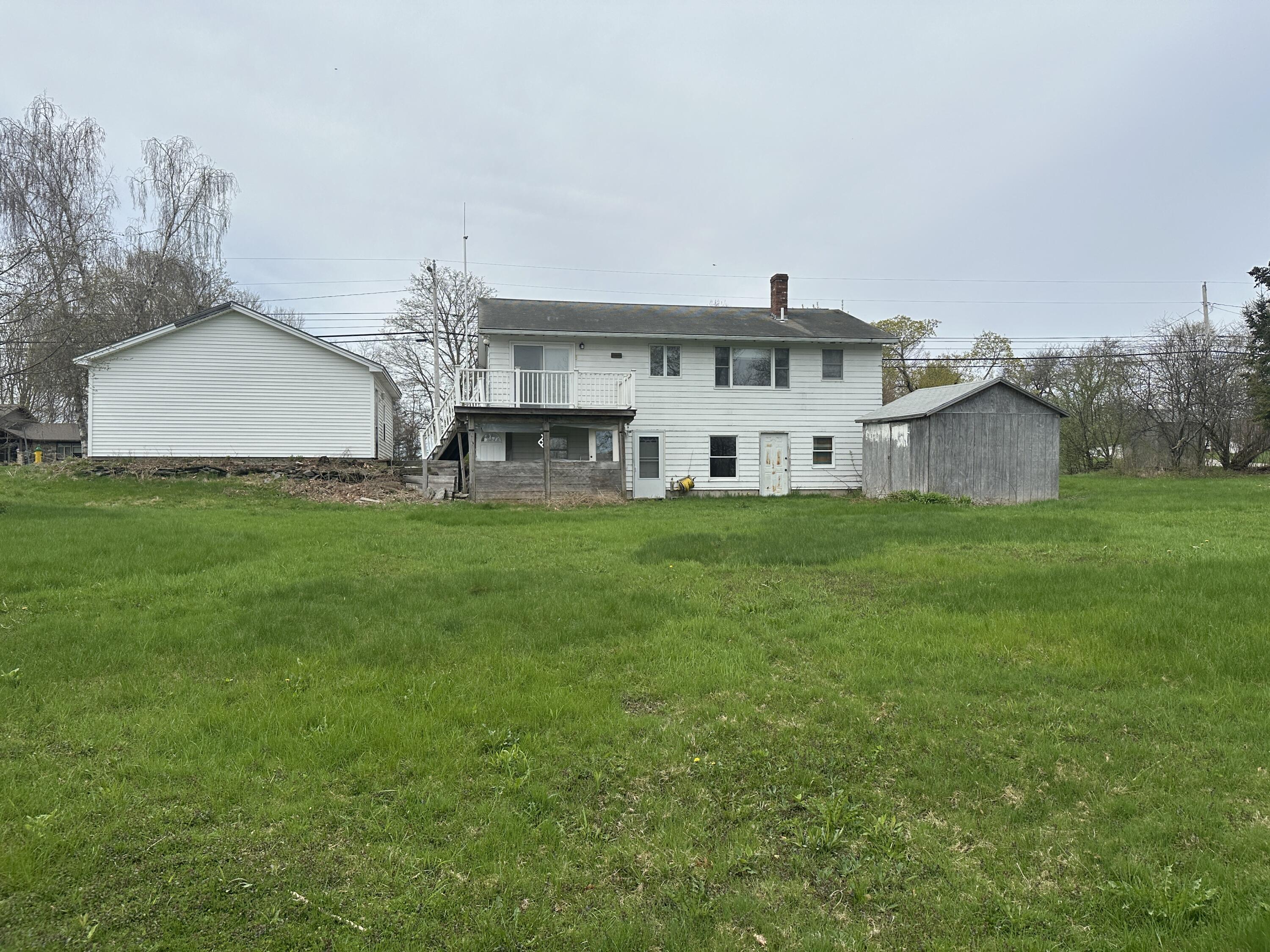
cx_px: 635
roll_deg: +0.5
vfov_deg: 56.8
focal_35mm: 24
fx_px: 881
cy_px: 476
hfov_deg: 71.6
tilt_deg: +2.1
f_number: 1.78
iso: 80
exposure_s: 1/6623
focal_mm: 6.86
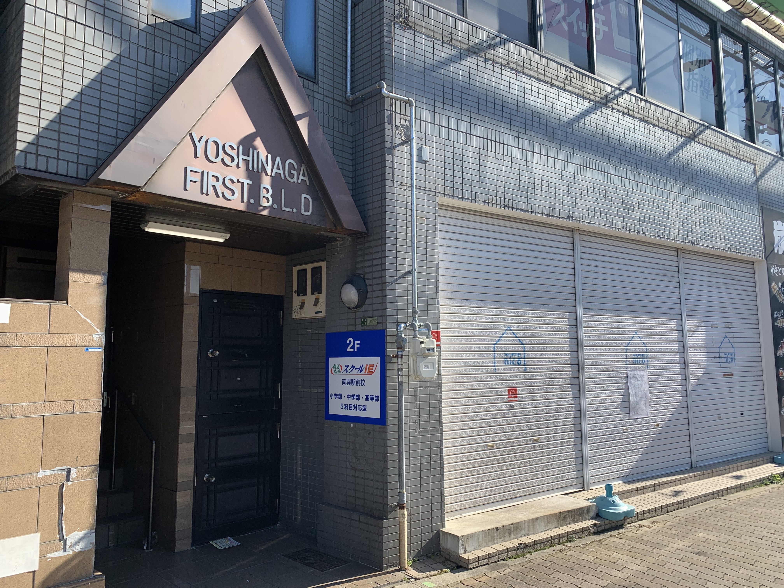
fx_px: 589
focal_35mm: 26
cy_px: 294
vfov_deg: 53.1
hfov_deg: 67.3
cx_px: 392
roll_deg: +0.5
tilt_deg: +6.1
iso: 25
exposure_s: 1/954
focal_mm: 4.25
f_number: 1.8
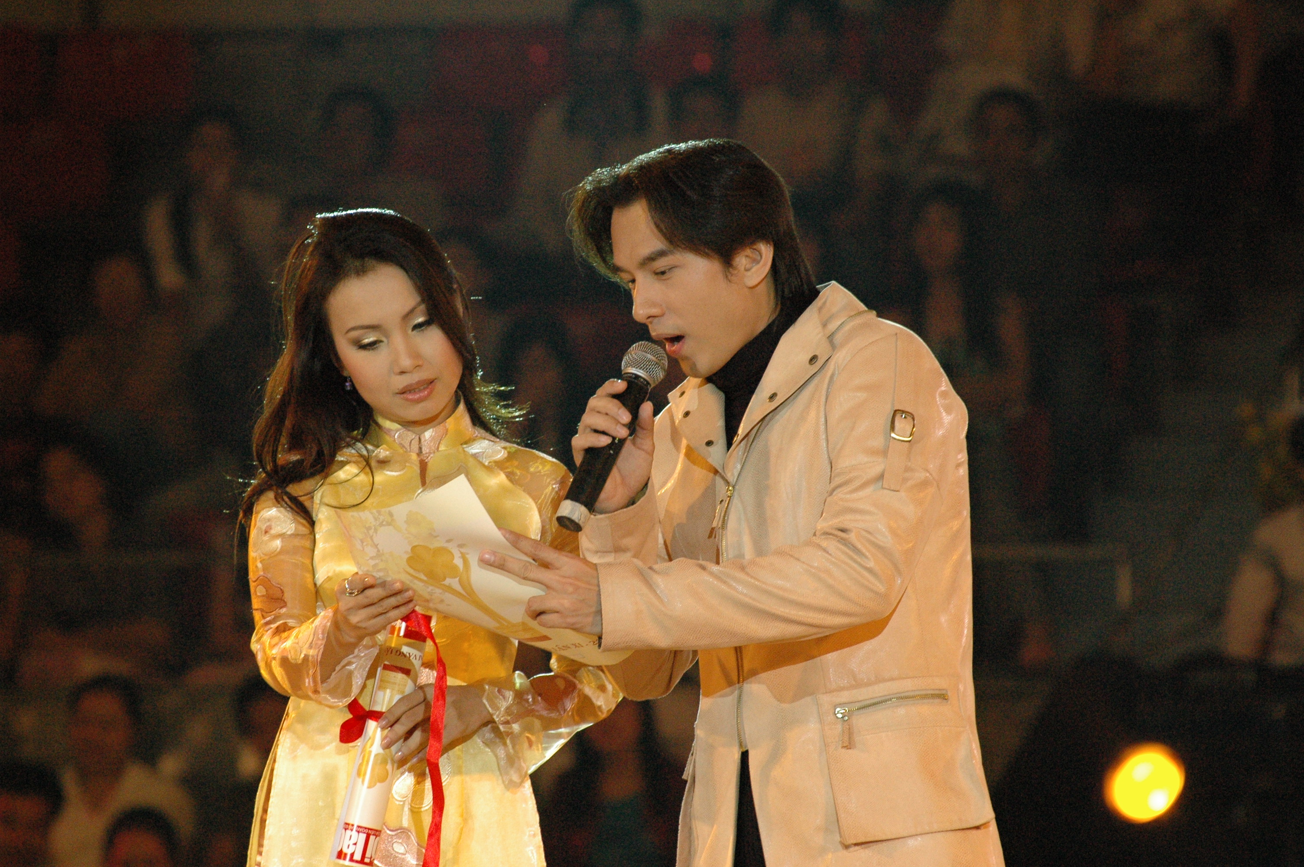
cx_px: 652
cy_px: 434
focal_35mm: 300
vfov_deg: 4.6
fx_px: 10857
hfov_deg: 6.9
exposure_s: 1/100
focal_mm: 200
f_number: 7.1
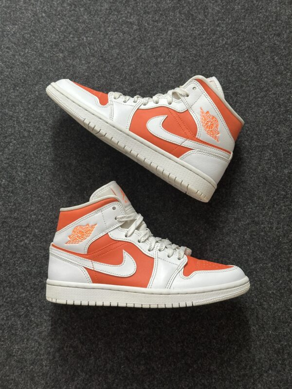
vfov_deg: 39.6
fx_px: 539
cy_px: 194
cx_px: 146
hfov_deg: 30.3
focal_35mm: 48
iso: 200
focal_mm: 6.86
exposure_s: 1/34
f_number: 1.78
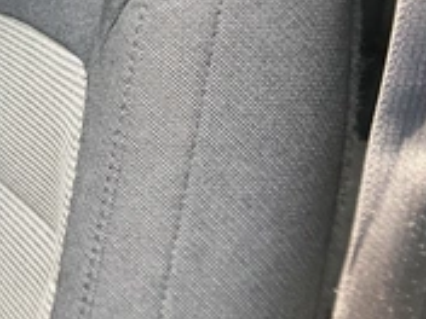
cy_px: 104
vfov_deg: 22.2
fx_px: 812
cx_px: -51
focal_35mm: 66
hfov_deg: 26.8
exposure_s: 1/122
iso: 64
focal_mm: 3
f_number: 1.8
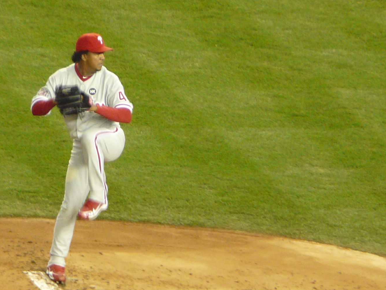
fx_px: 12838
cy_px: 205
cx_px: 110
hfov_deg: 1.7
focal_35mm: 1151
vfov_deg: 1.3
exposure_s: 1/50
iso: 200
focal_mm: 76.9
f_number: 4
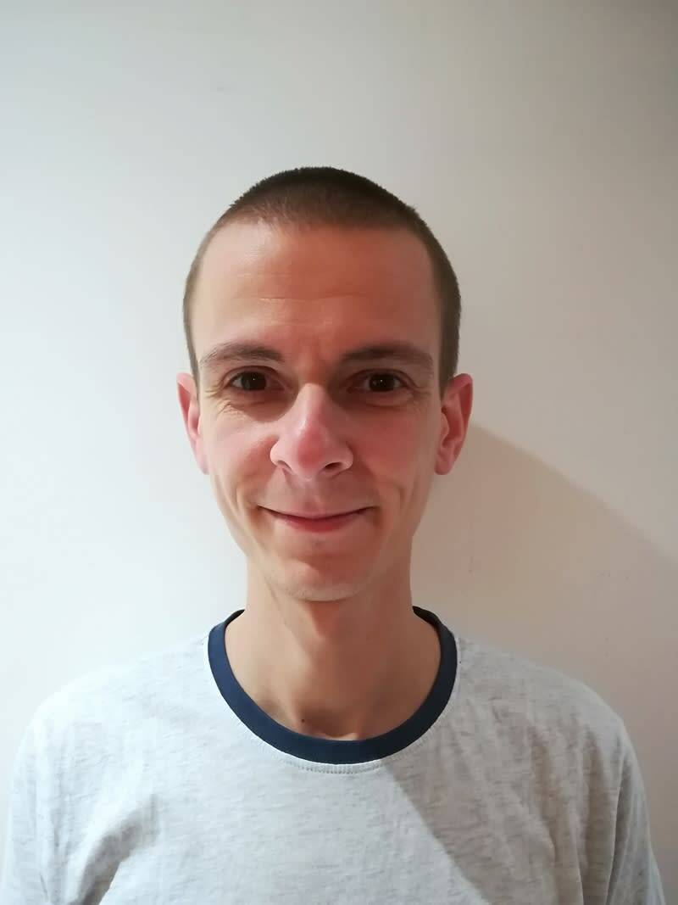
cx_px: 339
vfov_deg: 67.3
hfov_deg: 53.1
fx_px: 679
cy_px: 452
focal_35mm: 26
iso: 640
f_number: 2.2
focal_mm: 3.8
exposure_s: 1/14
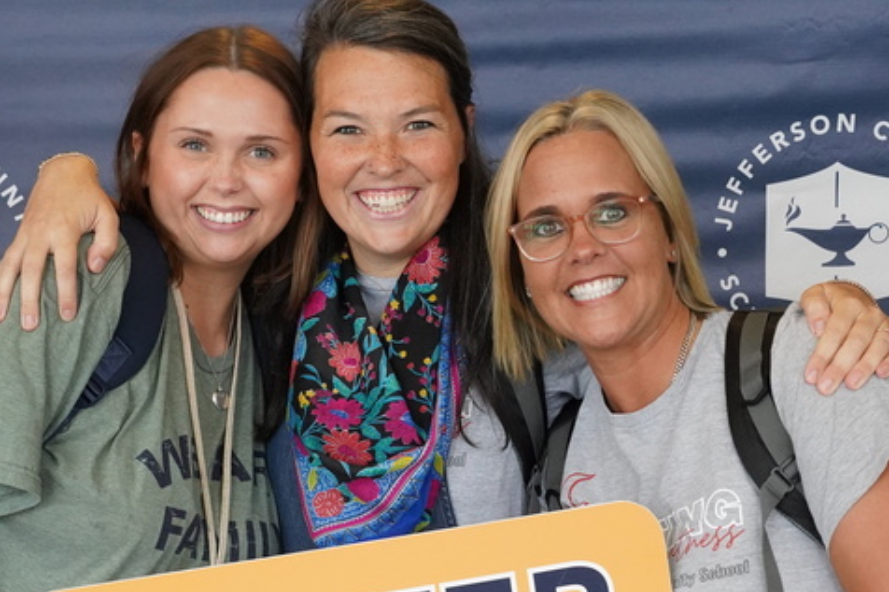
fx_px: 2444
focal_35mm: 99
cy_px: 518
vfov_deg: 13.7
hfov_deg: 20.6
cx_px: 416
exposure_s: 1/500
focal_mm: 46
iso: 6400
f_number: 10
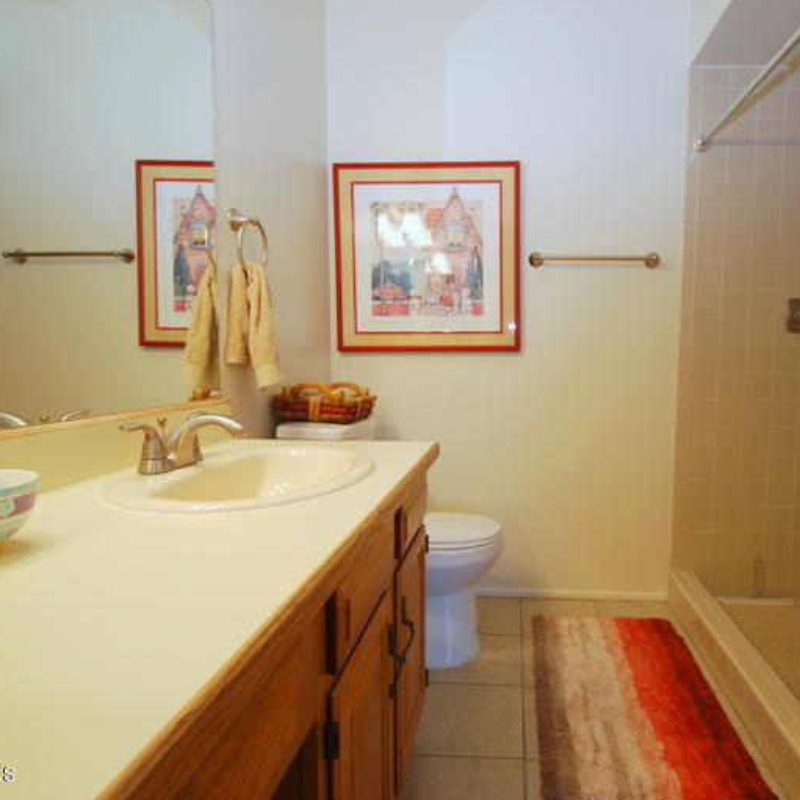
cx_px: 493
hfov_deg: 73.7
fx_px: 523
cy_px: 390
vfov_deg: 74.8
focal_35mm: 20
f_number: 3.5
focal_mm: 10
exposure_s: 1/30
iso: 220
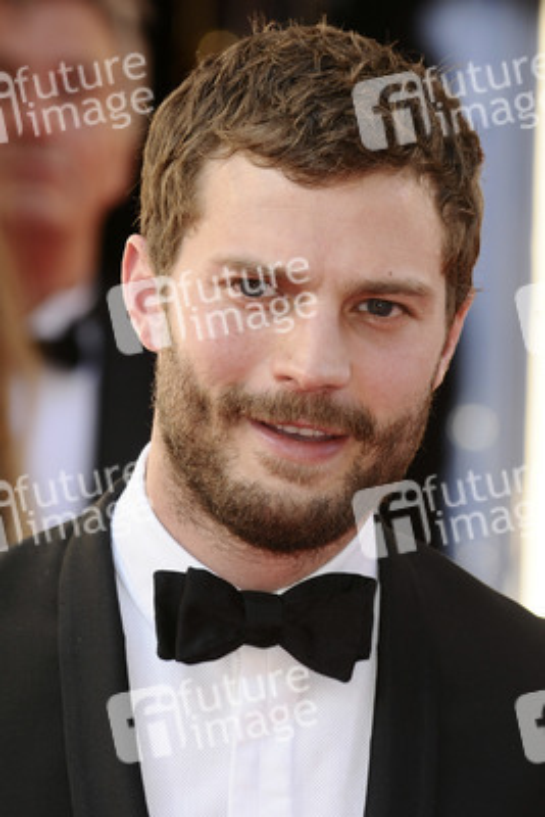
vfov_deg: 7.8
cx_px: 272
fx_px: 5955
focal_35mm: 262
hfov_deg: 5.2
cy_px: 408
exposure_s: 1/250
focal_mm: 175
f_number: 5
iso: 320
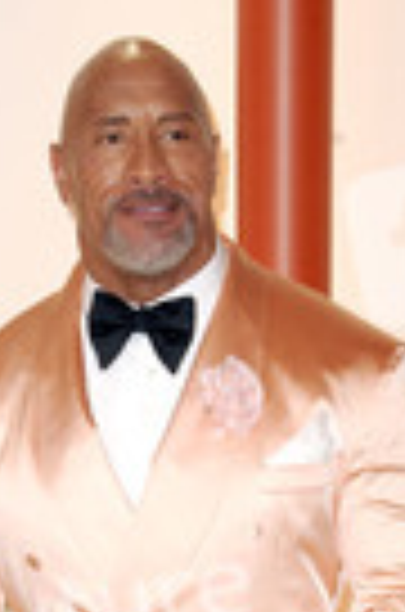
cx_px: 169
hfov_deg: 7.5
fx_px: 3104
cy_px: 896
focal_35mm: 183
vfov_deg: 10.9
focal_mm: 62
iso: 1600
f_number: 7.1
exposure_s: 1/200
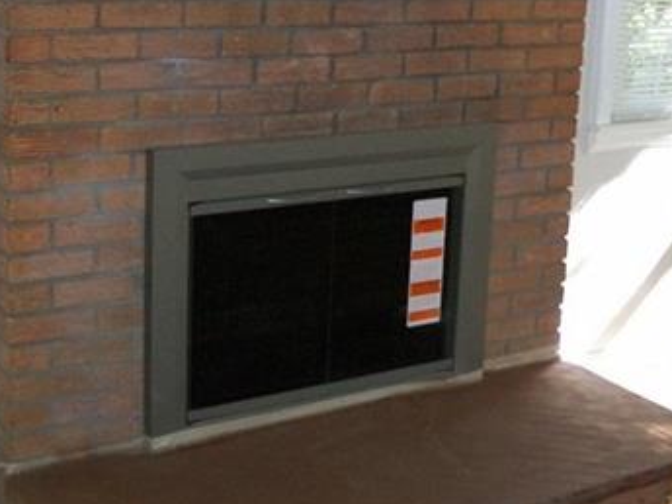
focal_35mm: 67
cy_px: 90
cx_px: 441
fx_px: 1301
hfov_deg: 28.8
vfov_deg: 21.6
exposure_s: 1/60
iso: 160
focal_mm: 6
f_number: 2.7
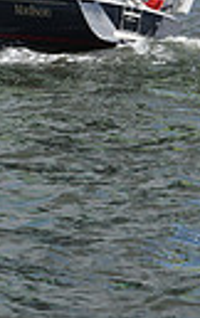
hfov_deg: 3.7
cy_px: -318
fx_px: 3103
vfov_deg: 5.7
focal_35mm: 357
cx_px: 112
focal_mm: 78
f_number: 11
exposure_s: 1/800
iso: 250
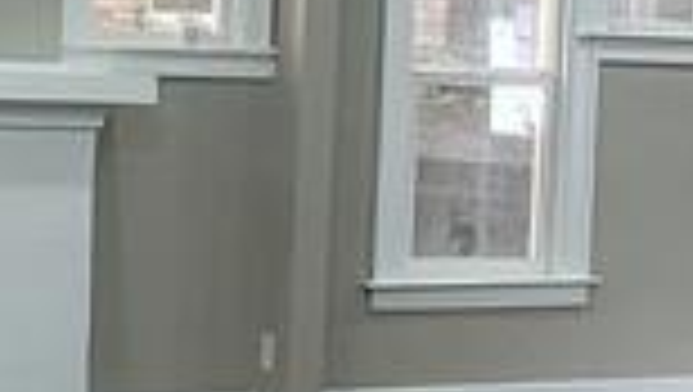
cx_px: 68
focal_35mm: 94
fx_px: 1729
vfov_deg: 12.8
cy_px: 0
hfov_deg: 22.1
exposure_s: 1/60
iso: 80
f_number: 2.2
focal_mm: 1.74
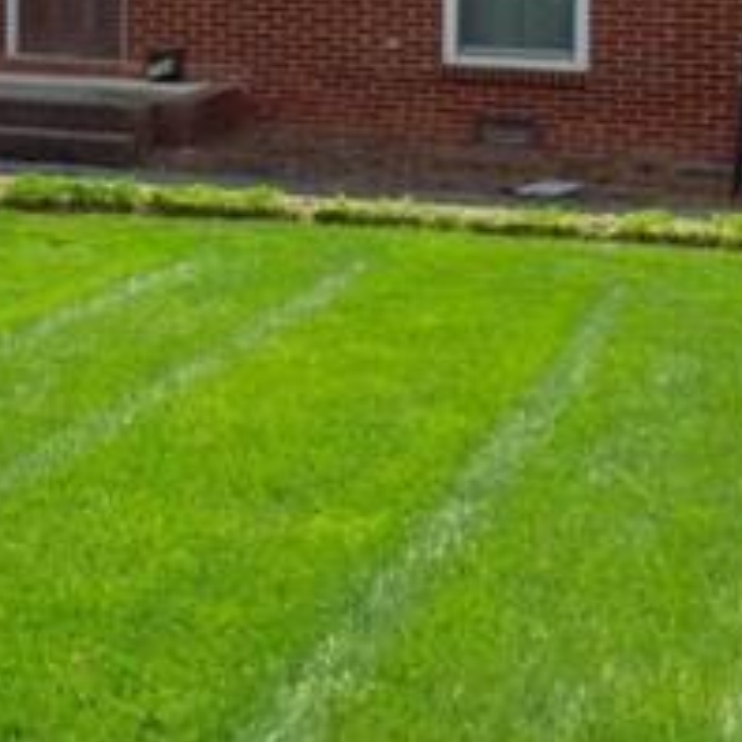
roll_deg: -1.2
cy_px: -26
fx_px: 2013
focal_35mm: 83
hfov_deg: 20.1
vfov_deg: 20.1
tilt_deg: -4.4
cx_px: -45
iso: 32
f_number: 2.2
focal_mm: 4.15
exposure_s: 1/1464
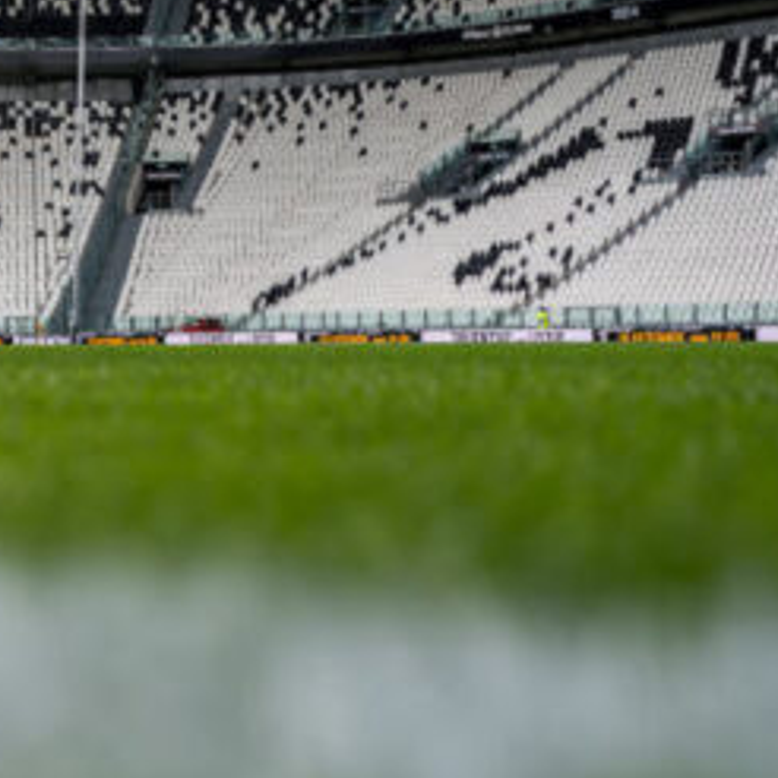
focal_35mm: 99
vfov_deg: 17.3
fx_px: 2517
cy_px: 41
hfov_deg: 17.2
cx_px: 28
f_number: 1.7
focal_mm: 28
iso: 50
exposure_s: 1/1000
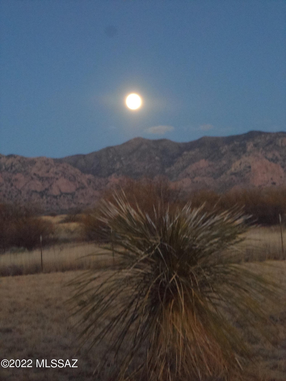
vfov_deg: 15.2
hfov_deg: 11.4
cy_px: 190
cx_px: 143
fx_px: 1432
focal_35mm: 130
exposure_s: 1/8
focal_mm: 24.5
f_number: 5.9
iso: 800
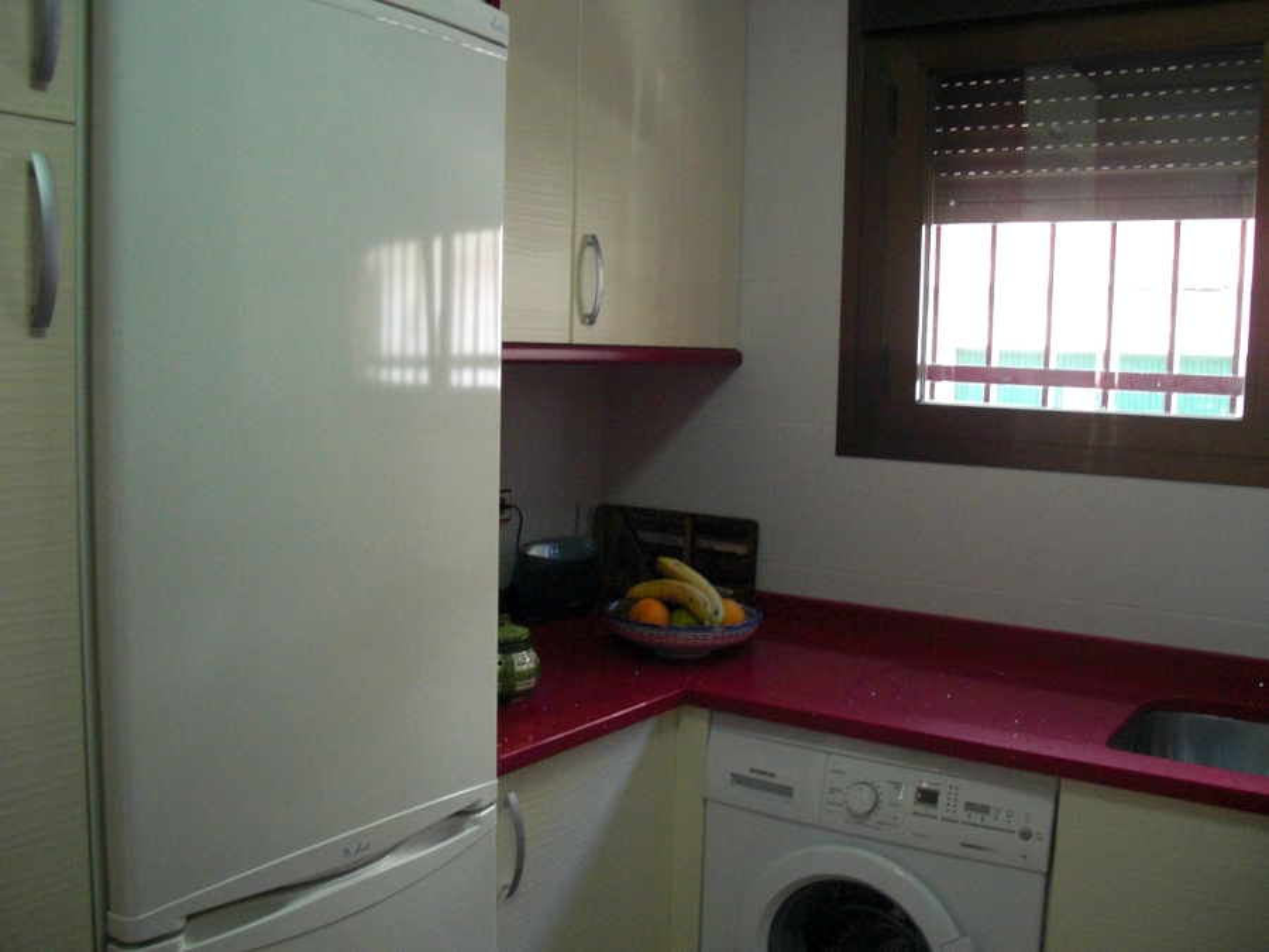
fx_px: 1320
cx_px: 634
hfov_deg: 51.4
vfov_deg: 39.7
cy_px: 476
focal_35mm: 36
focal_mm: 6.3
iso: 400
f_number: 2.8
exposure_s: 1/100
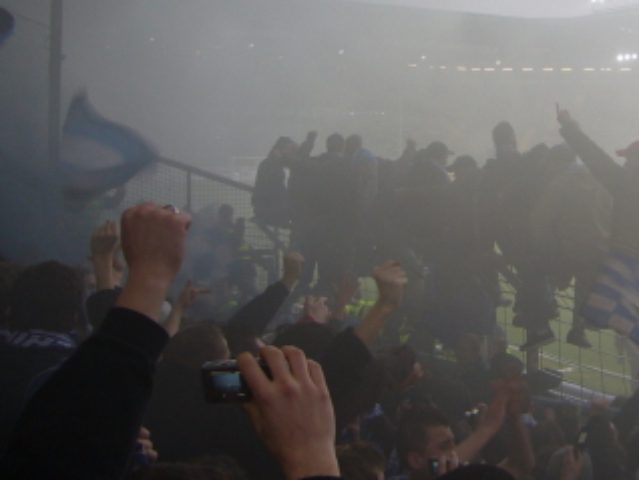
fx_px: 1016
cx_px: 498
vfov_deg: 26.3
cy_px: 124
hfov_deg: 34.0
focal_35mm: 55
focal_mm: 5.8
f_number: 2.8
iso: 80
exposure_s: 1/30
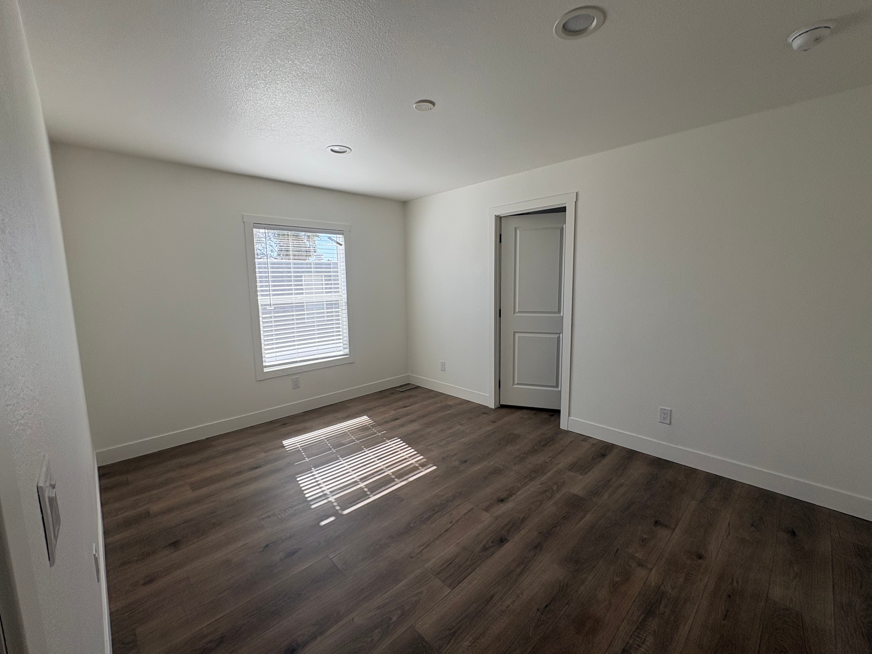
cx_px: 436
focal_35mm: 14
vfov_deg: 85.7
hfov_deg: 102.1
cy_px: 327
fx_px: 353
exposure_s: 1/320
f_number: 2.2
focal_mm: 2.22
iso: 64
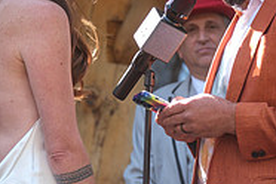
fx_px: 3005
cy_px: 119
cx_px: 131
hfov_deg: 5.3
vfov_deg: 3.5
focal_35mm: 392
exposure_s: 1/180
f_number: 3.6
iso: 400
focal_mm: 83.8
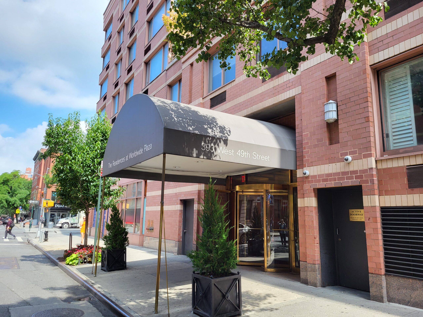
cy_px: 158
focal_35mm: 26
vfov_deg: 53.1
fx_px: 318
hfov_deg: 67.3
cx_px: 212
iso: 40
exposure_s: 1/641
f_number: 1.8
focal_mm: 5.4
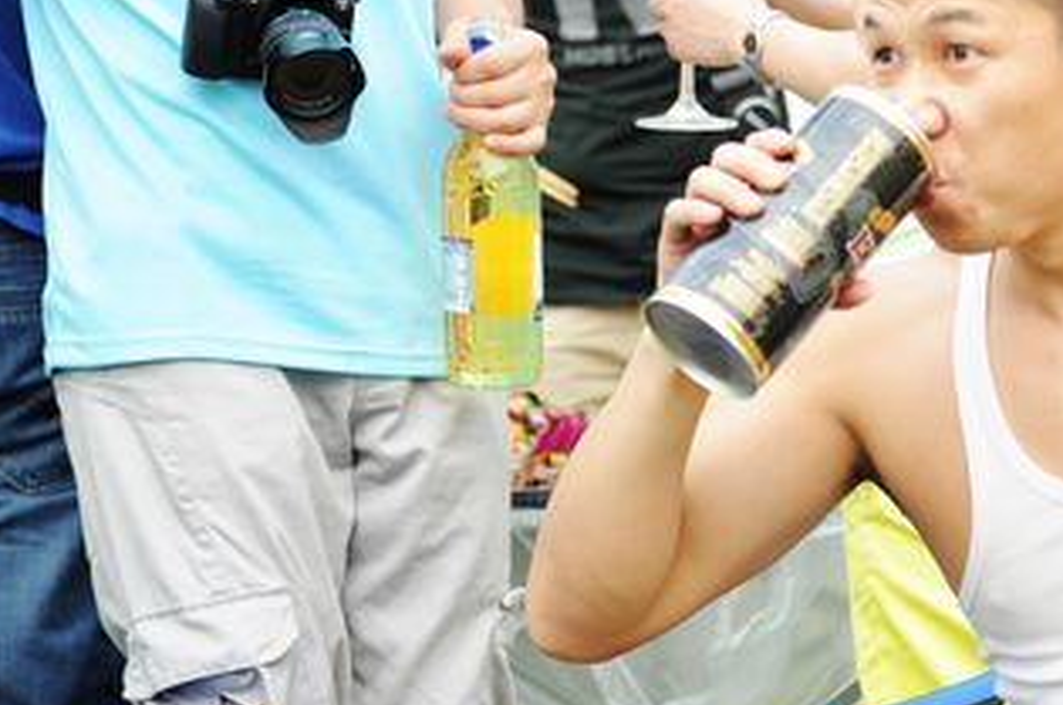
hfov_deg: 12.1
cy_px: 137
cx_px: 975
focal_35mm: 169
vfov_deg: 8.1
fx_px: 4983
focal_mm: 70
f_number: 3.2
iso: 200
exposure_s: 1/200
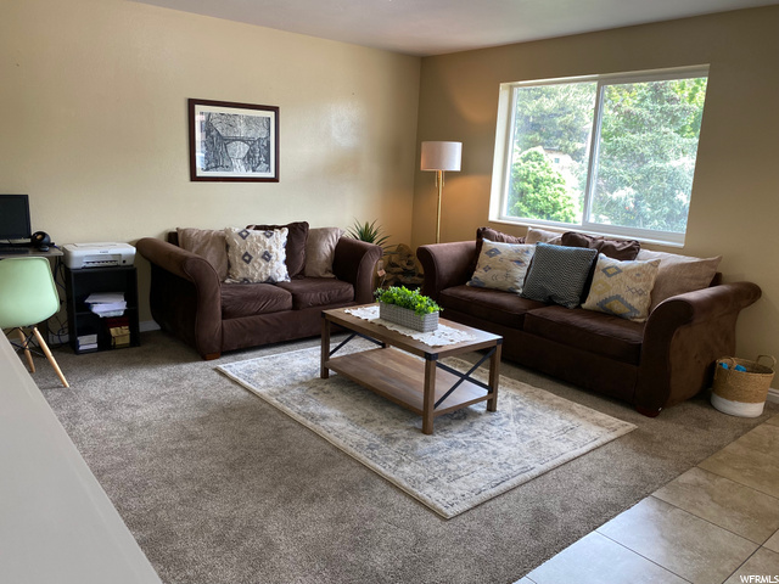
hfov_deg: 67.3
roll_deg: -2.2
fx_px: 585
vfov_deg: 53.1
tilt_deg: -13.3
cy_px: 292
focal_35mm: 26
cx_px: 390
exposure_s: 1/120
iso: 125
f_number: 1.8
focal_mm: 4.25
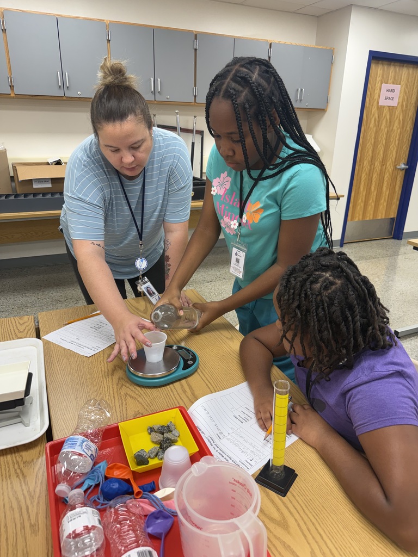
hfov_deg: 56.8
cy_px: 278
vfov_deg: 71.6
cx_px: 209
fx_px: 386
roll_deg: -1.7
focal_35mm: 24
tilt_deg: -20.8
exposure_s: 1/120
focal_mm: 6.76
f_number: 1.78
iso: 125
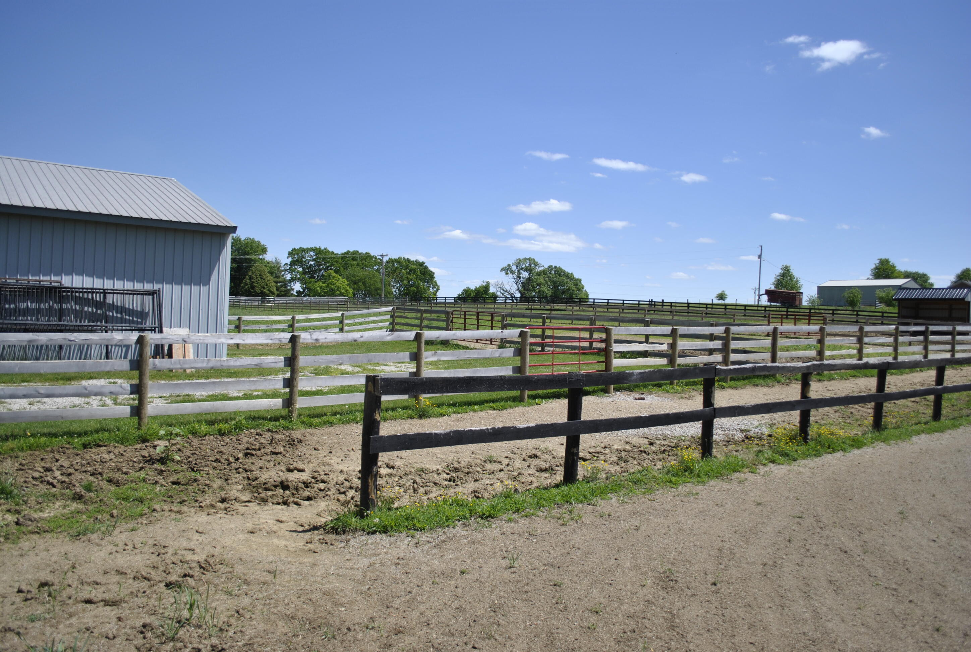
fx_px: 730
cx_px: 486
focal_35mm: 27
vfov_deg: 48.1
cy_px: 326
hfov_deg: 67.3
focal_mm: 18
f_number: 3.5
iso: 100
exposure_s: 1/1250
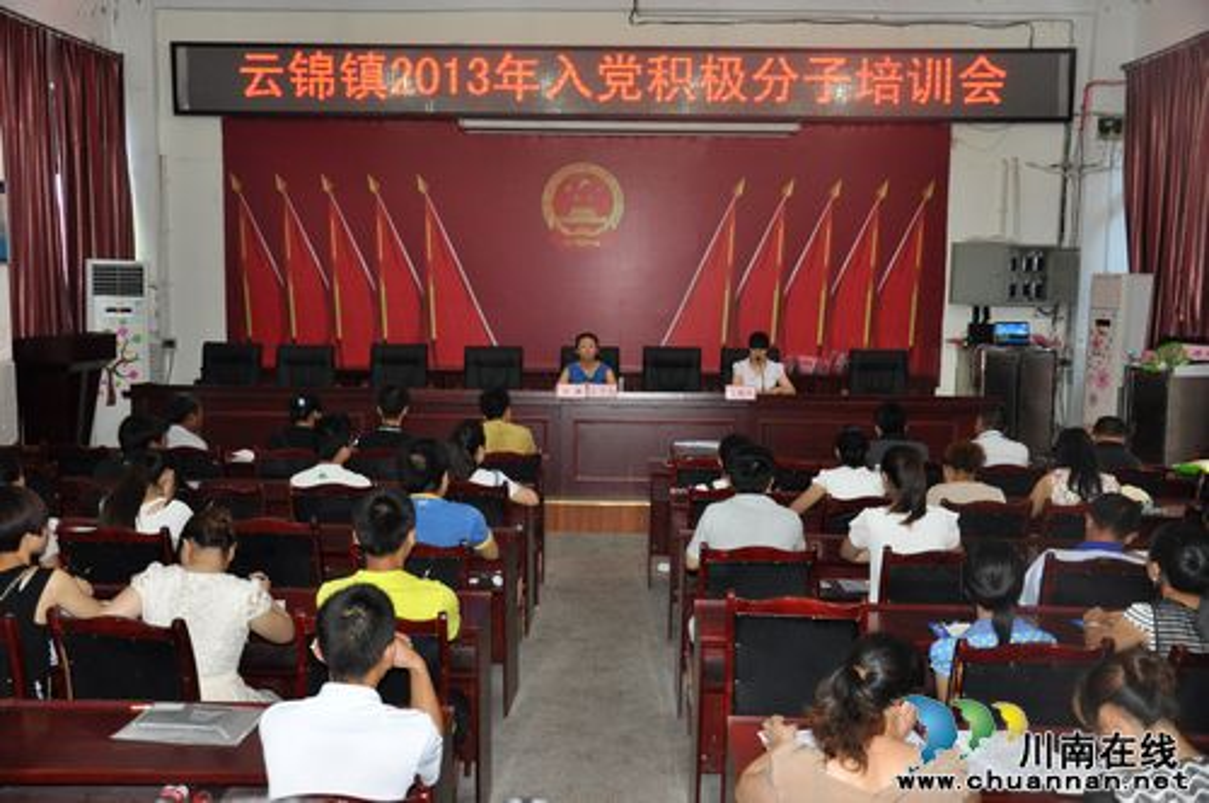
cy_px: 402
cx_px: 604
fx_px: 1207
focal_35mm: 36
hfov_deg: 53.2
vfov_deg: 36.8
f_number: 3.8
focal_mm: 24
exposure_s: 1/60
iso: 800
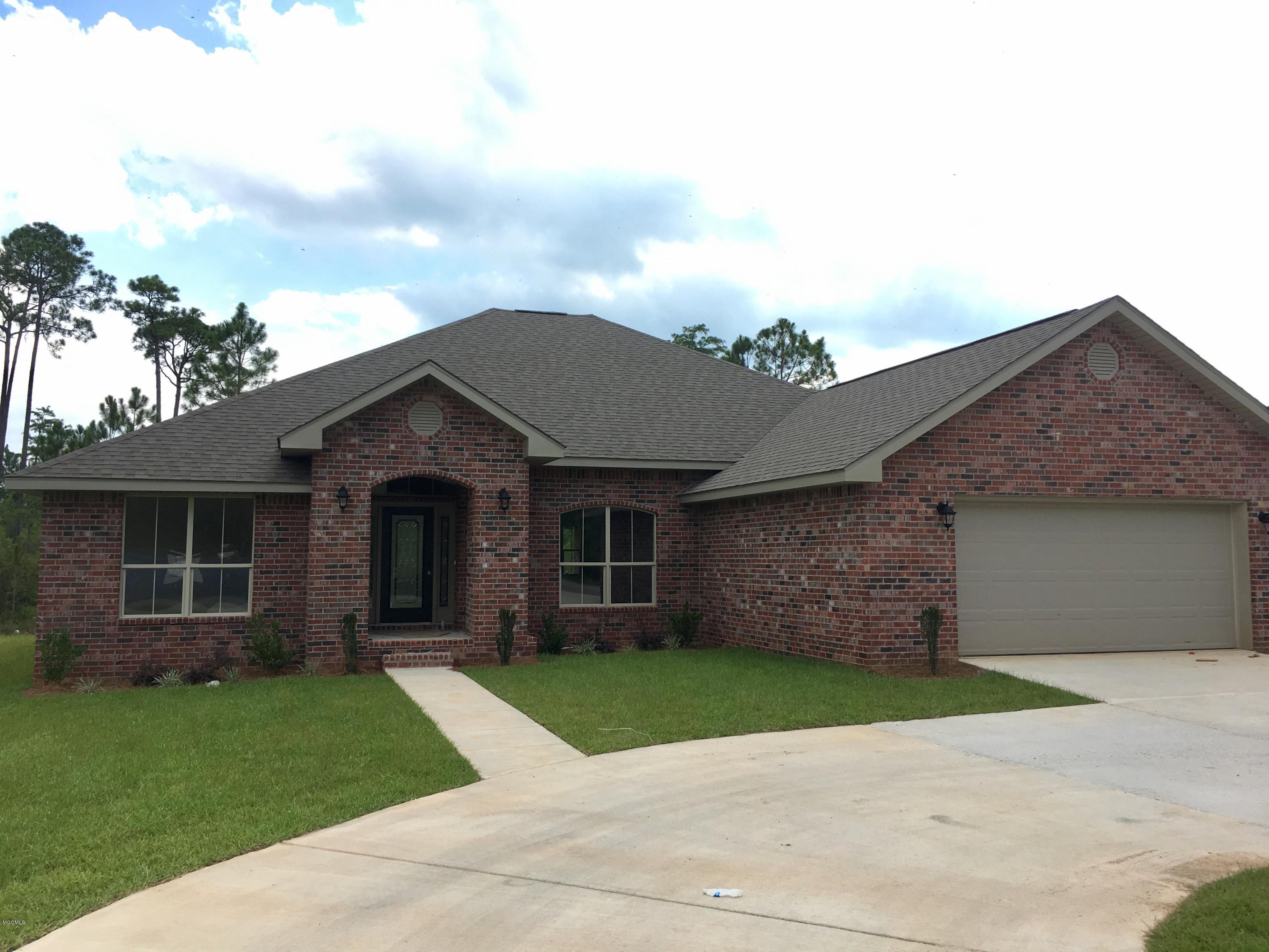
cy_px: 476
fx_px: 1063
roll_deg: +0.2
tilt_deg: +6.1
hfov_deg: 61.7
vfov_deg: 48.2
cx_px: 634
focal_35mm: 29
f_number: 2.2
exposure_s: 1/785
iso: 25
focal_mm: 4.15
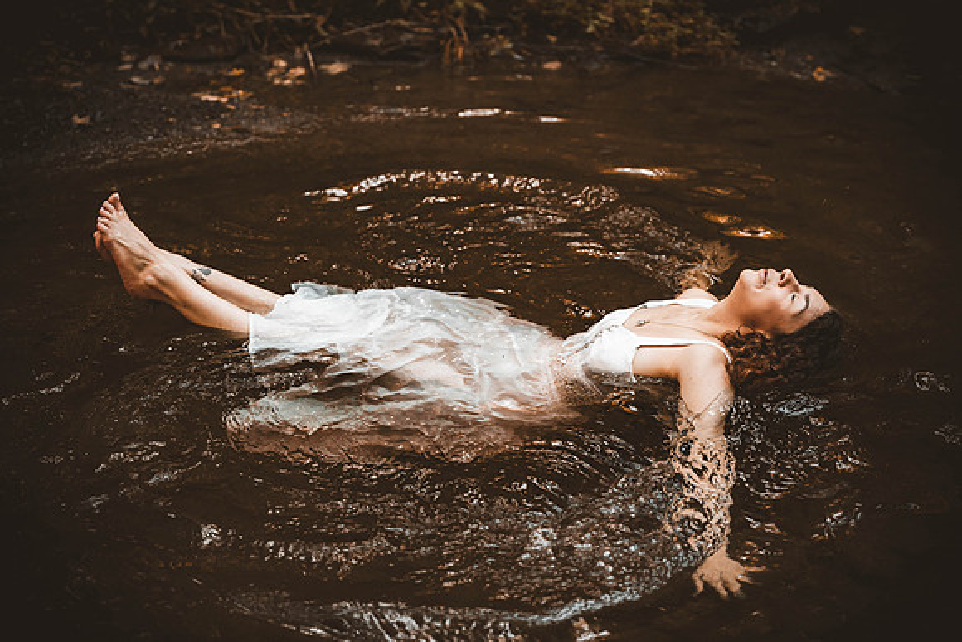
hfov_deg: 28.8
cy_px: 321
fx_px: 1871
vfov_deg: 19.5
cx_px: 481
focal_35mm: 70
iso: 1000
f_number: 2.8
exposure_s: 1/400
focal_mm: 70
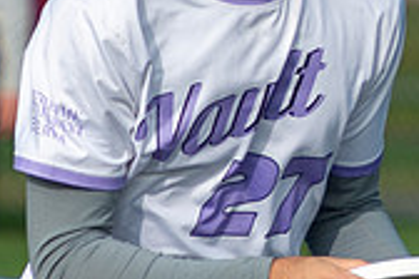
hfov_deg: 1.1
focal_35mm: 1880
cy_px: 198
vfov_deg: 0.7
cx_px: 125
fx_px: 21879
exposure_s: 1/1250
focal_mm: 250
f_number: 5.6
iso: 250
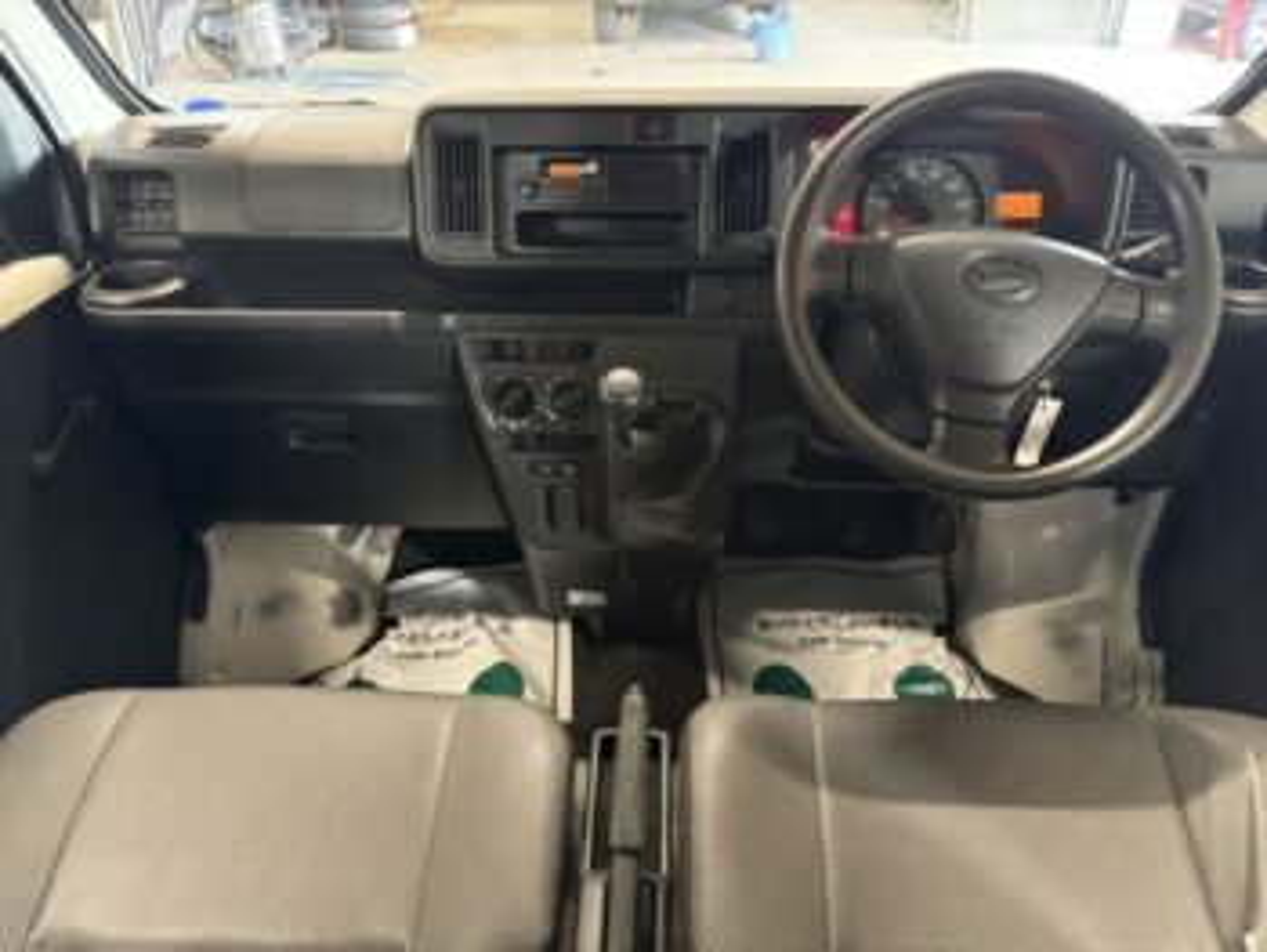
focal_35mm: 26
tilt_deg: -34.8
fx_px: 952
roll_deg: +0.9
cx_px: 634
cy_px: 476
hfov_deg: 67.3
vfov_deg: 53.1
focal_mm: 5.96
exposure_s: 1/25
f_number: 1.6
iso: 500
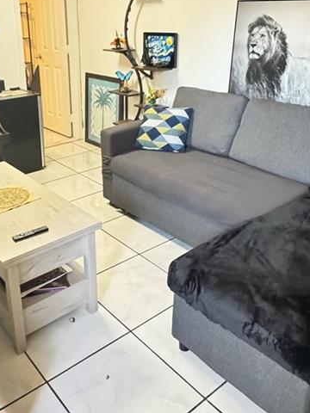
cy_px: 145
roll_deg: +1.7
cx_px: 105
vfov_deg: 51.9
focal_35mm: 35
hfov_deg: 40.2
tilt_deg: -18.3
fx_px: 418
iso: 1250
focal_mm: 2.22
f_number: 2.2
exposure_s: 1/40
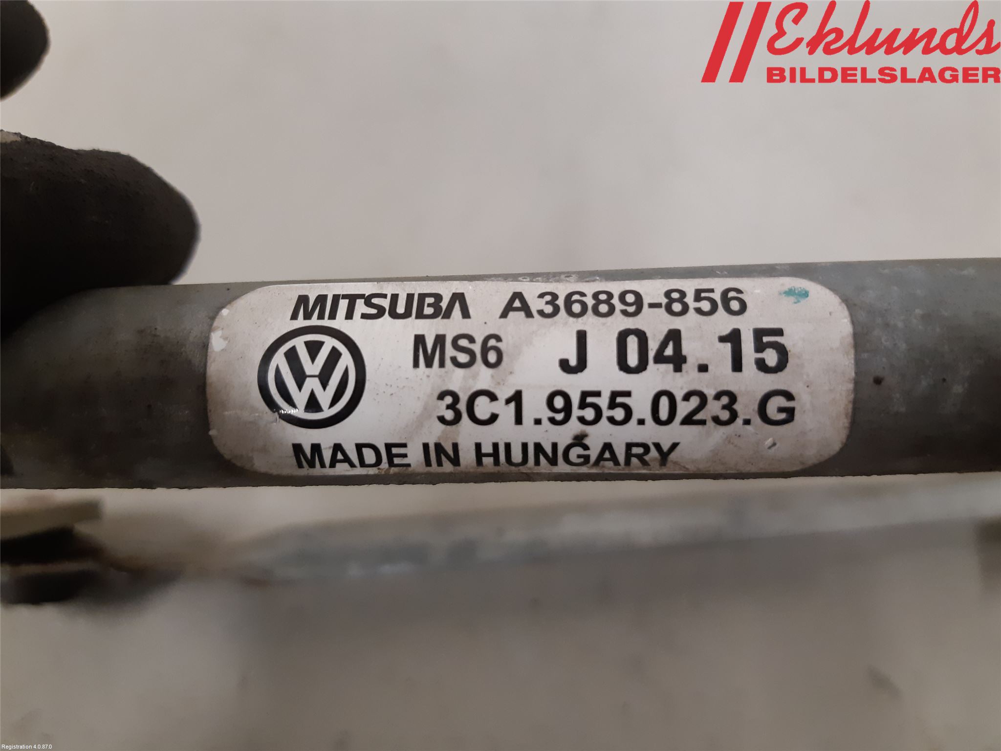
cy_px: 376
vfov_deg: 53.1
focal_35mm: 26
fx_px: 752
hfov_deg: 67.3
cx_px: 500
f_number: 1.7
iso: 200
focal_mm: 3.93
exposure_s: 1/50
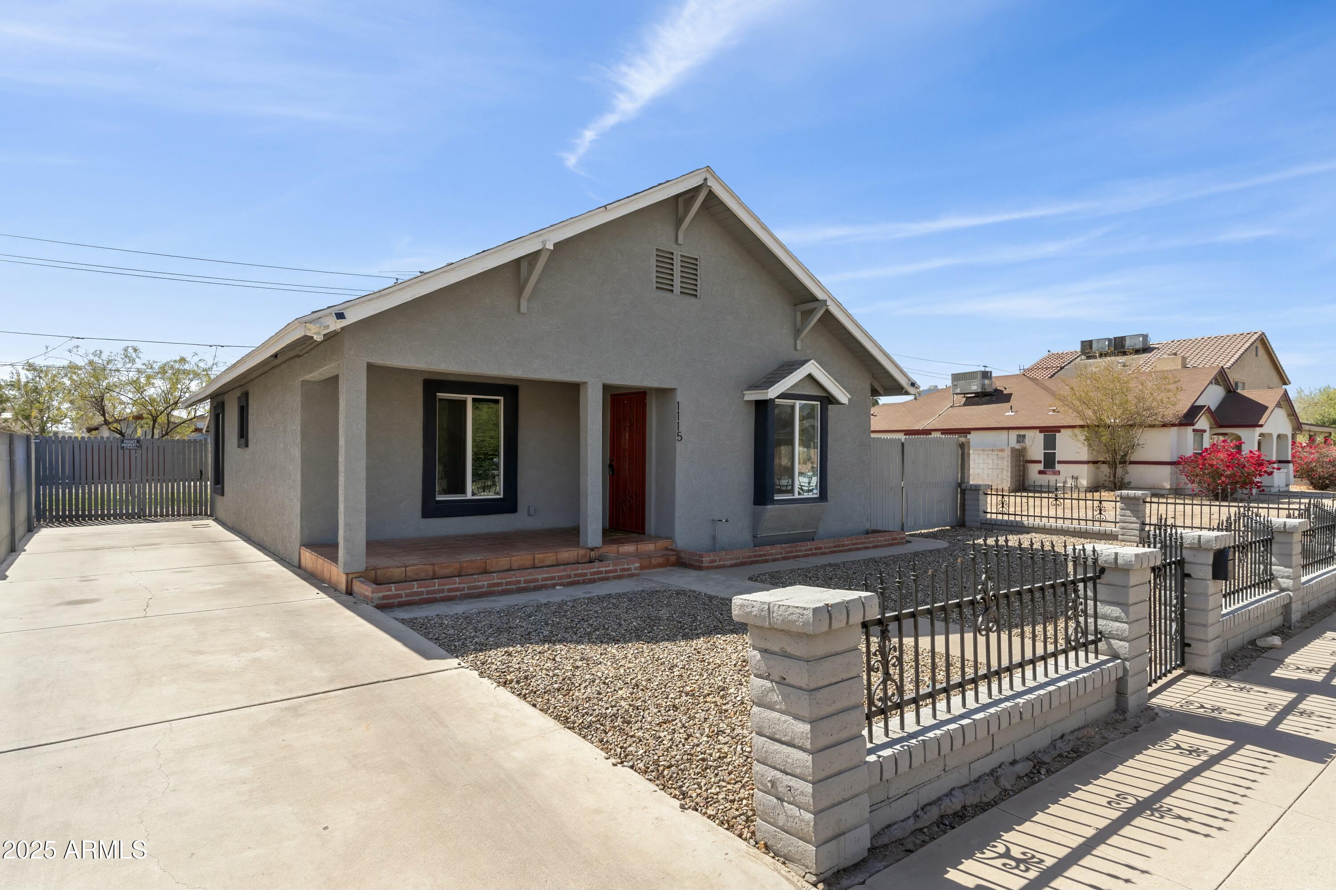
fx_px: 705
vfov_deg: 64.5
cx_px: 668
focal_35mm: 19
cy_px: 445
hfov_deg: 86.9
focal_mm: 19
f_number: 8
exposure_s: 1/2000
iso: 800
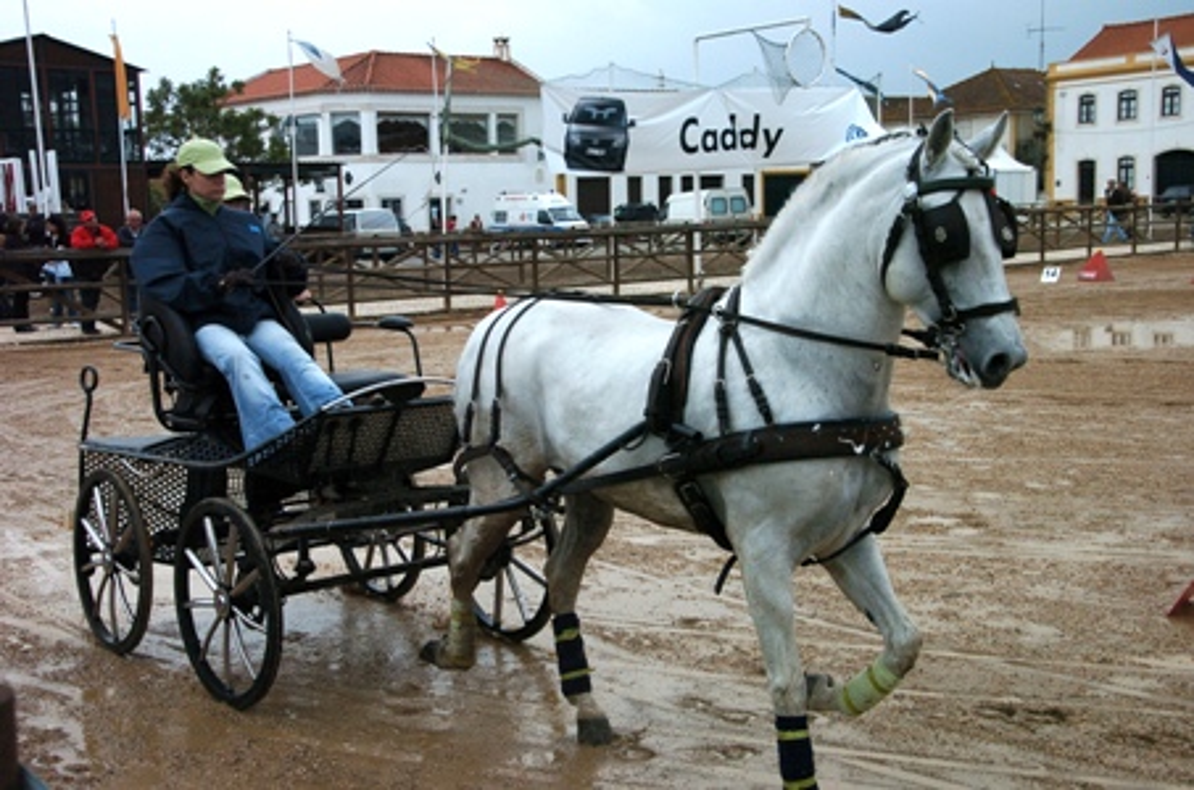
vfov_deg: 22.5
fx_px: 1986
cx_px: 597
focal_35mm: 60
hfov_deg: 33.5
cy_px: 395
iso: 400
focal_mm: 40
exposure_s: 1/1000
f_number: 5.6
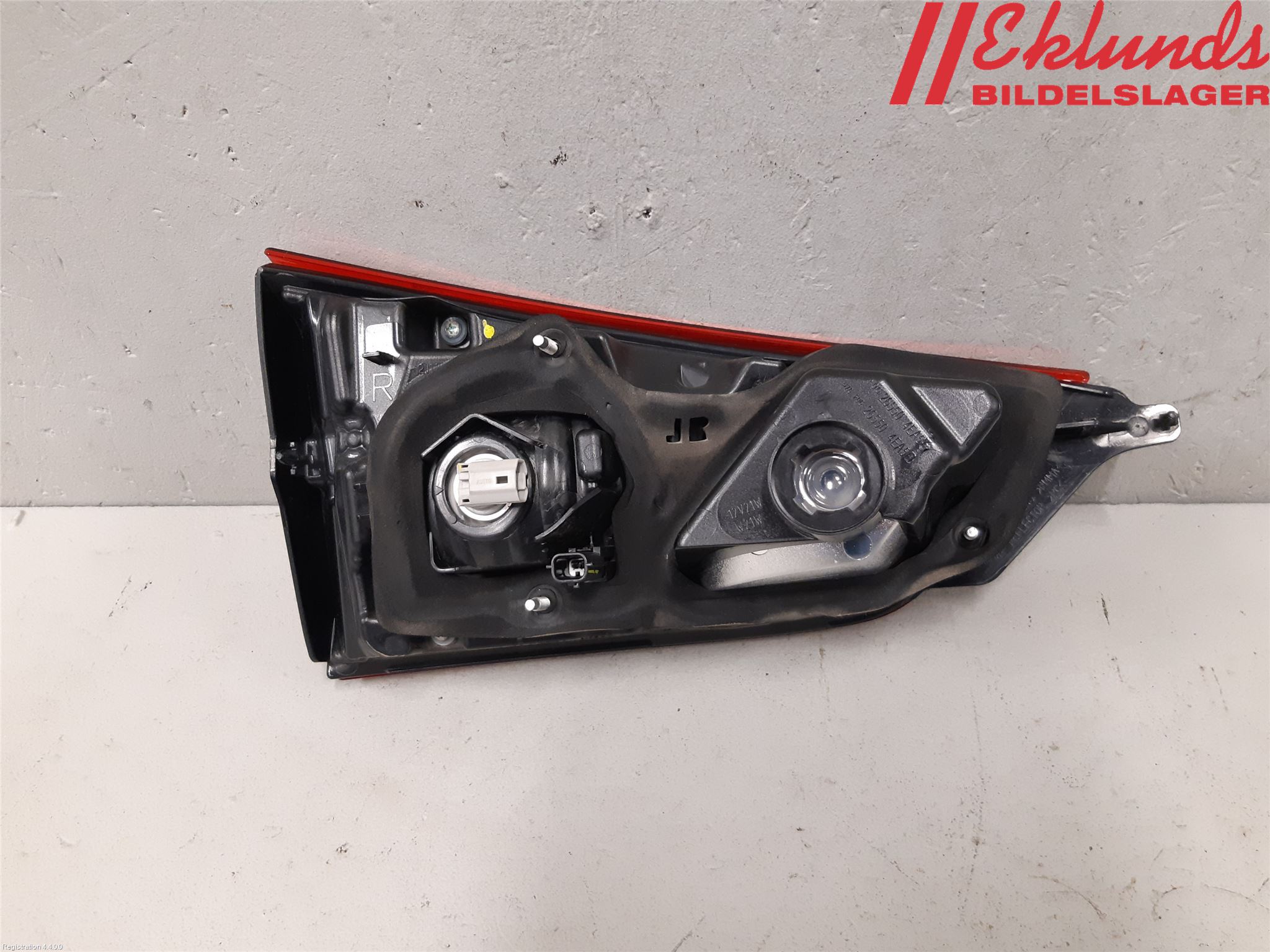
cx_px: 635
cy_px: 476
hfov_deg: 67.3
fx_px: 954
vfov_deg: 53.1
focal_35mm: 26
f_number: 1.7
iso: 250
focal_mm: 3.93
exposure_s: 1/50
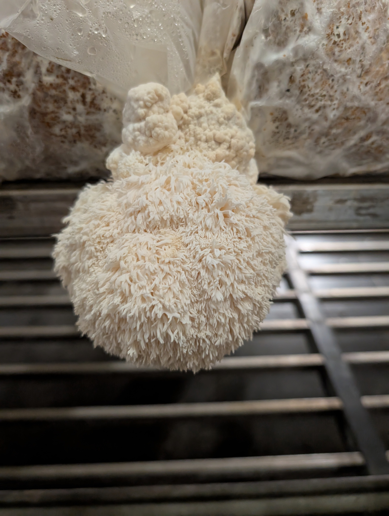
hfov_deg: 56.9
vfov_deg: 71.5
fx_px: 359
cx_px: 194
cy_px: 258
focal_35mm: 24
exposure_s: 1/100
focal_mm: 6.9
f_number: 1.68
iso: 2305
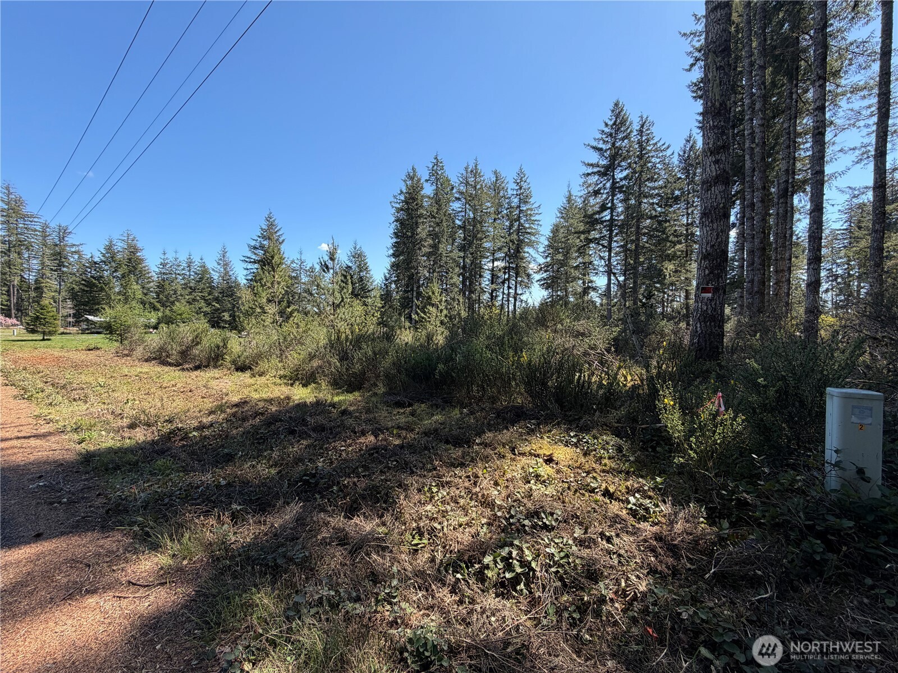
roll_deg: -1.5
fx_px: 363
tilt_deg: -1.8
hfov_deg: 102.1
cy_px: 336
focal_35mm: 14
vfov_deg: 85.7
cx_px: 449
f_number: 2.2
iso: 40
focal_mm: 2.22
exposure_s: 1/602
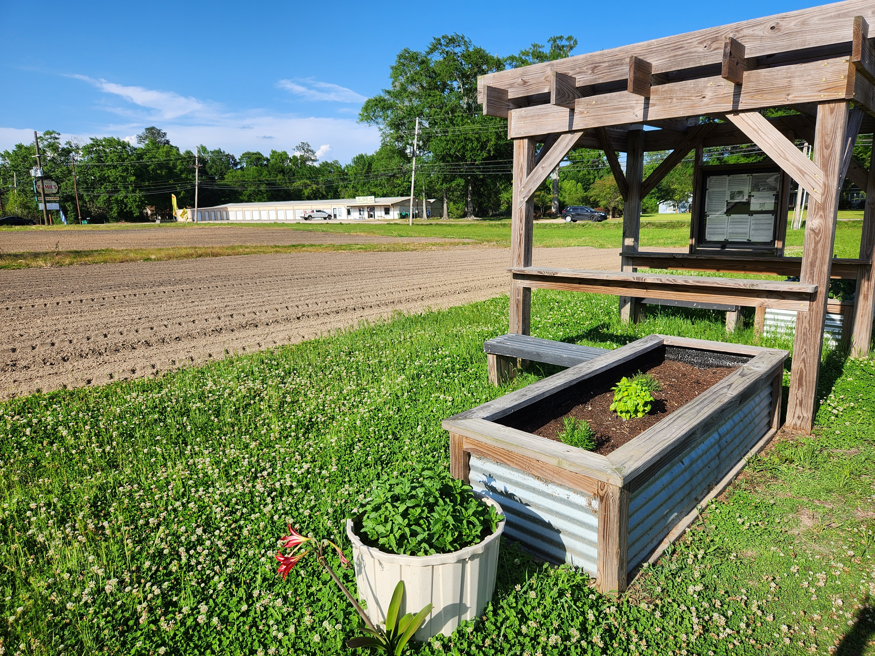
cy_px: 328
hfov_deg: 73.9
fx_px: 581
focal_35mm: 23
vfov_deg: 58.9
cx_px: 438
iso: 20
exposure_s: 1/1321
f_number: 1.8
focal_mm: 5.4
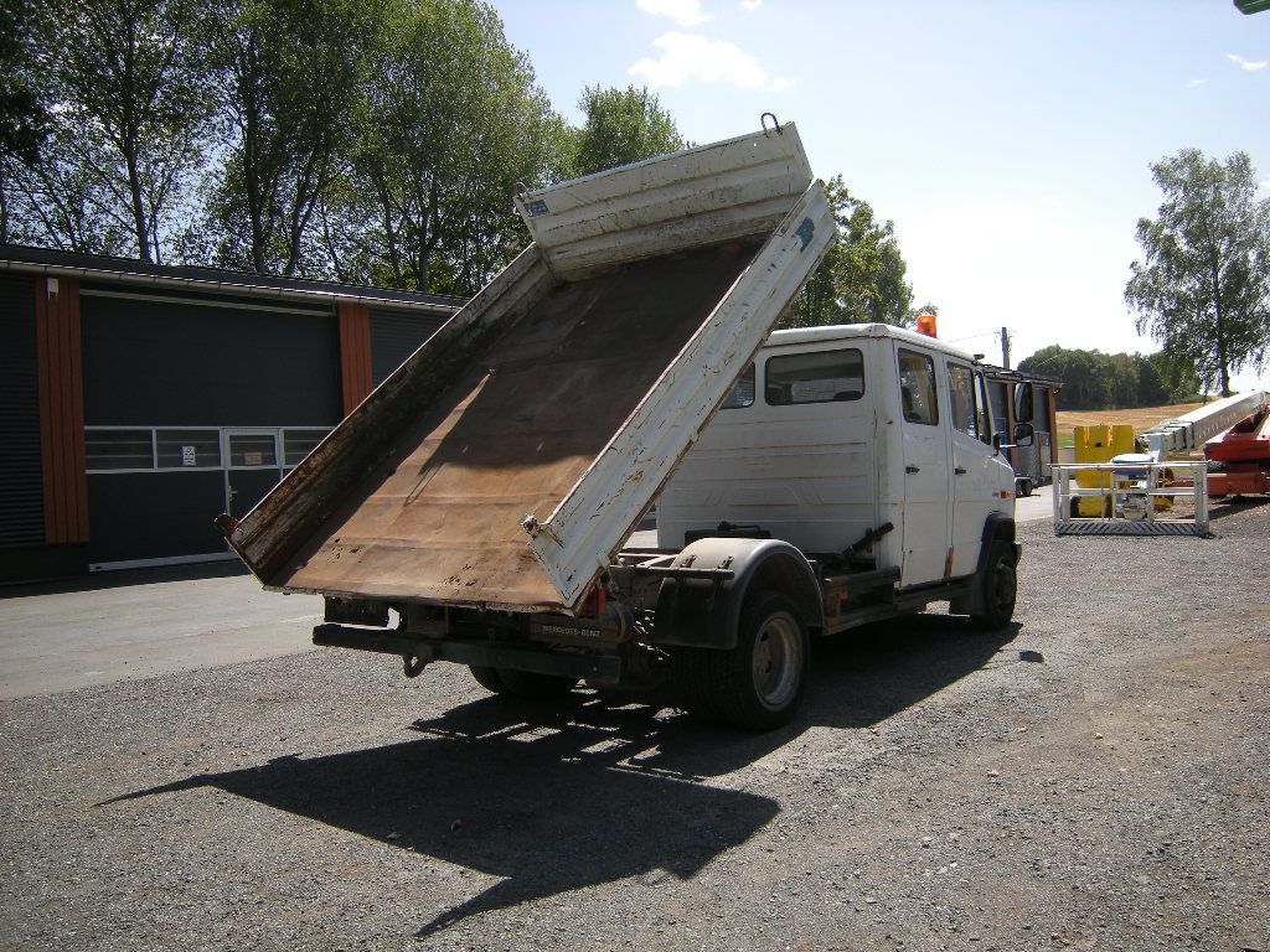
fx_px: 1027
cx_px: 635
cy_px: 476
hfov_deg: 63.4
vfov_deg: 49.7
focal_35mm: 28
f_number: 2.8
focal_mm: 4.7
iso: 64
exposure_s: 1/692
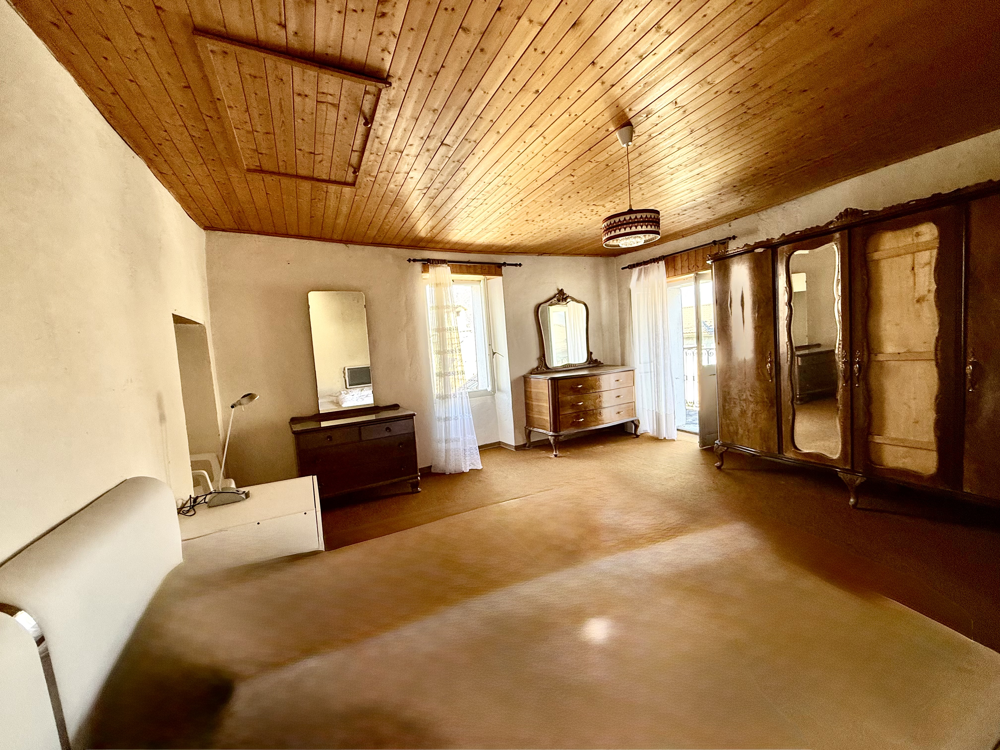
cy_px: 375
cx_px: 500
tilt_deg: -4.5
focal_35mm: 14
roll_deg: +4.2
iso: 125
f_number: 2.2
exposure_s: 1/99
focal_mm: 2.22
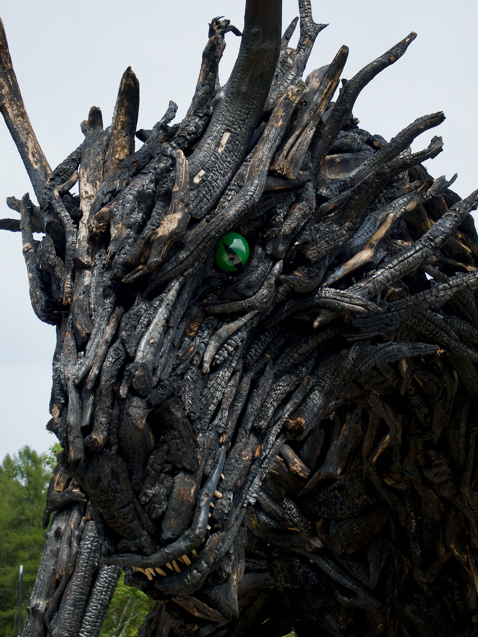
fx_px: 1362
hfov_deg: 19.9
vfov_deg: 26.3
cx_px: 239
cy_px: 312
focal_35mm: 74
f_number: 5.6
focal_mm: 45
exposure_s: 1/640
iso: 400
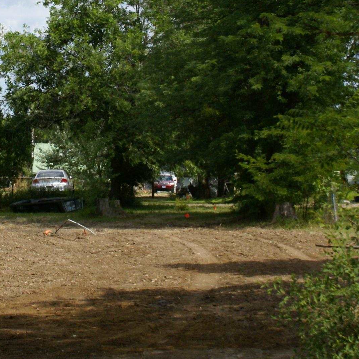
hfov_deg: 14.3
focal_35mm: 120
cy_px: 103
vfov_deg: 14.5
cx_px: 25
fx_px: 1410
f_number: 9
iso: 400
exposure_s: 1/800
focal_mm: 35
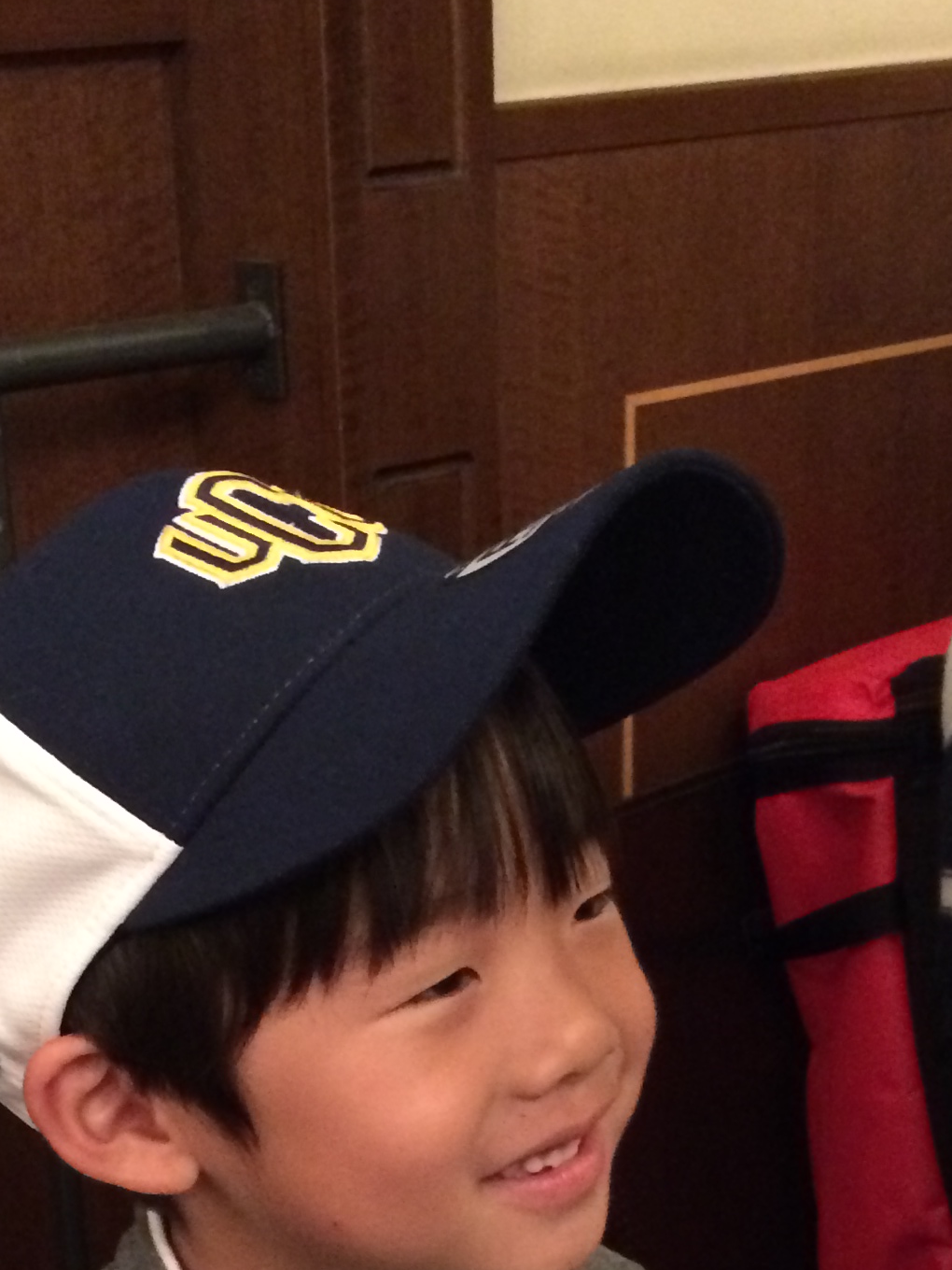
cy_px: 1349
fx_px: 2640
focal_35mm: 72
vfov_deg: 25.3
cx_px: 314
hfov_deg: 20.4
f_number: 2.2
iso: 500
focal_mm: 4.12
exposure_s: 1/15
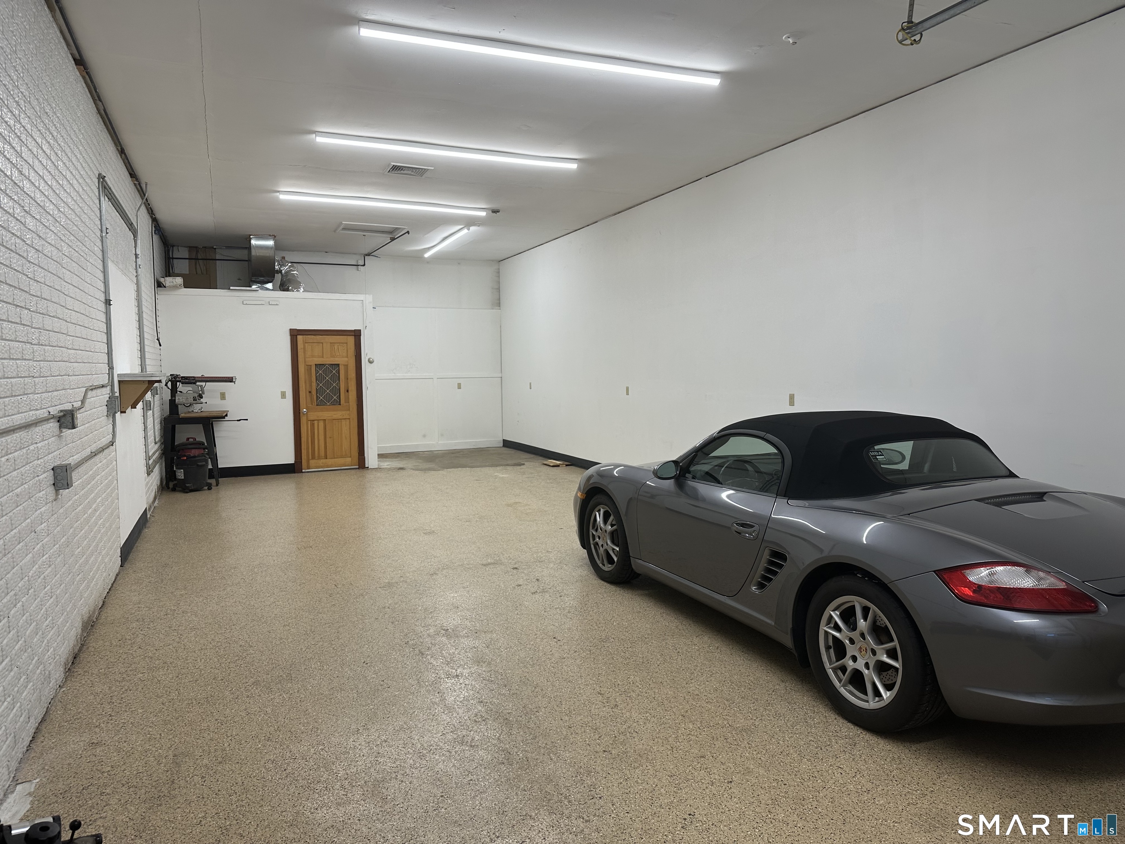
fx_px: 780
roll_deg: +0.7
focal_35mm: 24
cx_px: 562
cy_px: 422
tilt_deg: -4.5
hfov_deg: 71.6
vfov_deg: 56.8
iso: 80
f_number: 1.78
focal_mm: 6.86
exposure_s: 1/120
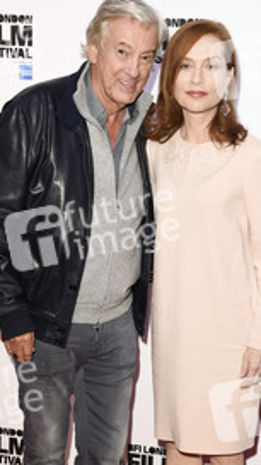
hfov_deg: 15.1
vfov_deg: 26.4
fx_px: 984
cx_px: 142
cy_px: 316
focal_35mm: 80
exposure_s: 1/250
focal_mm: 52
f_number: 5.6
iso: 640
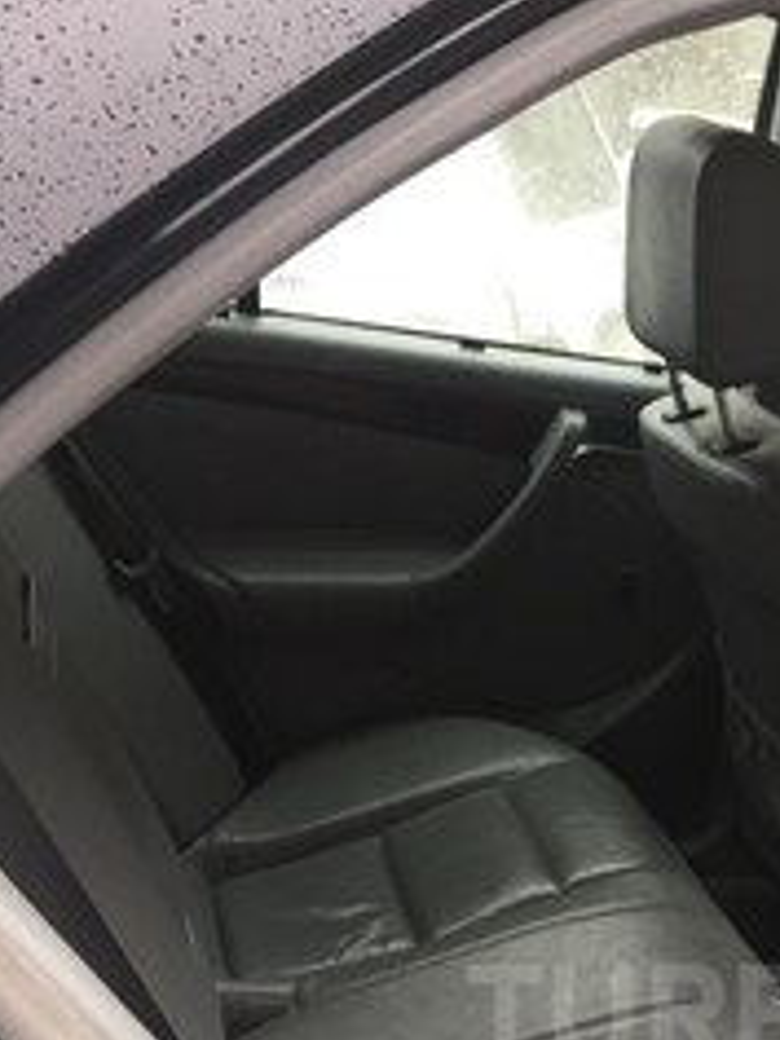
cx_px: 806
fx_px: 1833
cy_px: 1014
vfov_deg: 29.8
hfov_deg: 22.9
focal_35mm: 61
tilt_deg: -24.4
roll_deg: -4.3
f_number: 2.2
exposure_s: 1/33
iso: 40
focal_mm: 4.15
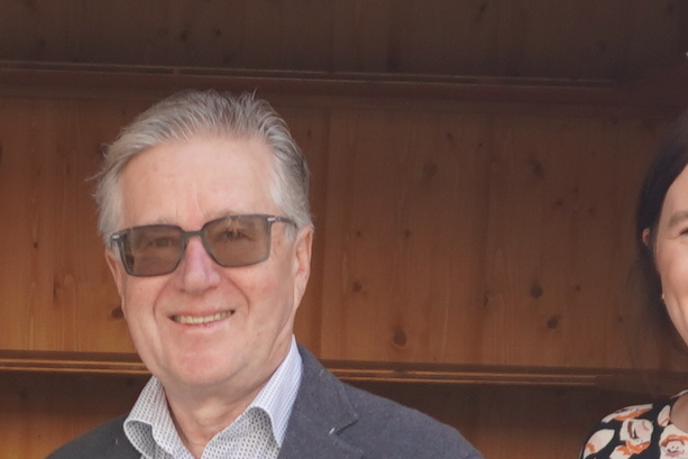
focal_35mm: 166
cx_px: 127
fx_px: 3173
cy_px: 1080
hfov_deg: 12.3
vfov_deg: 7.7
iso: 125
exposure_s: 1/160
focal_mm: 16
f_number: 4
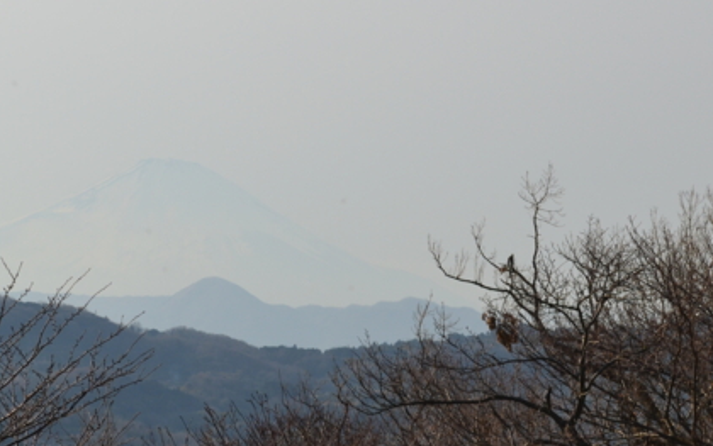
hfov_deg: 13.0
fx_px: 3110
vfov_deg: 8.2
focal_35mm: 160
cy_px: 142
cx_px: 168
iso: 250
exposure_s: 1/500
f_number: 11
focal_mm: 55
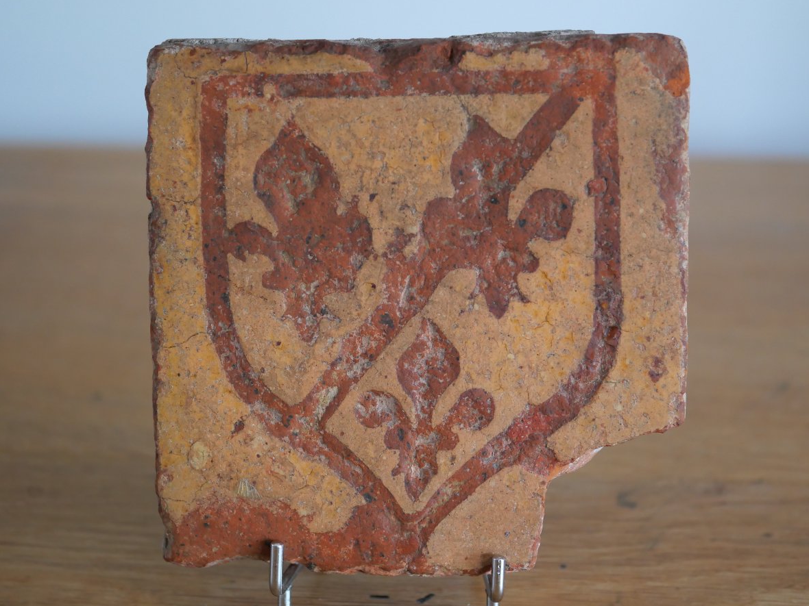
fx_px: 1426
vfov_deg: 24.0
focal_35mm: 61
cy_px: 305
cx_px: 410
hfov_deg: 31.7
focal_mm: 30
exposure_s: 1/60
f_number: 2.8
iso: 1250
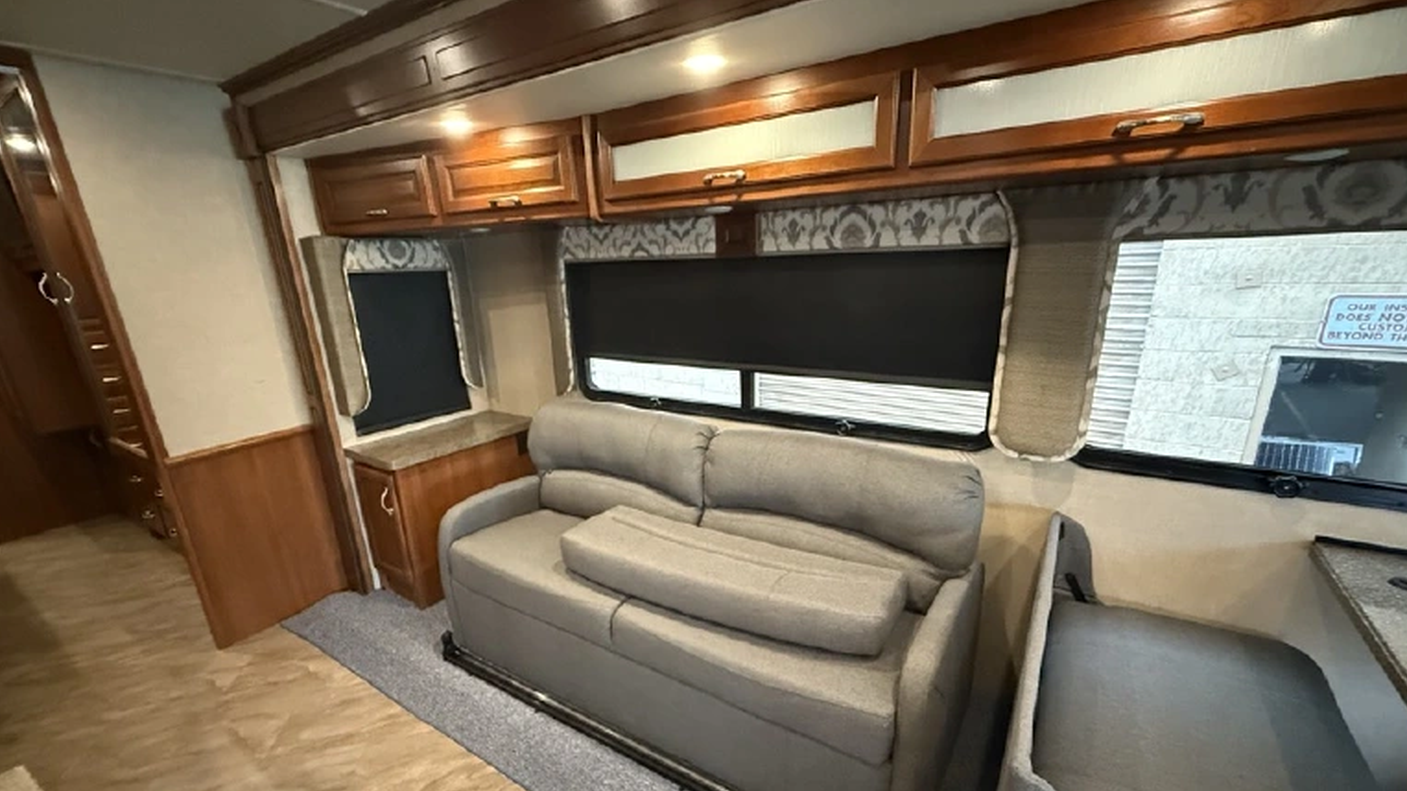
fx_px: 597
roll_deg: +2.2
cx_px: 693
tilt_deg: -16.9
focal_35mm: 16
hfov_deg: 99.4
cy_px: 446
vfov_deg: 66.8
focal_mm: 2.22
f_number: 2.2
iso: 1250
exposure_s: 1/40
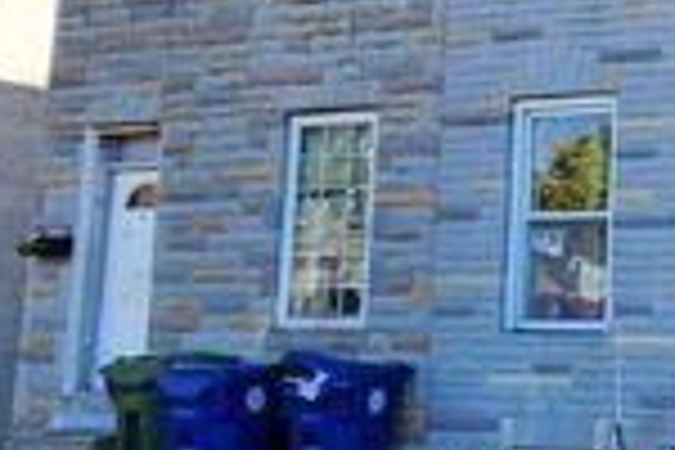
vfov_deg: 29.8
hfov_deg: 32.3
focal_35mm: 45
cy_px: 205
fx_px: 844
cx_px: 886
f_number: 2.2
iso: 50
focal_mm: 2.2
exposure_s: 1/350
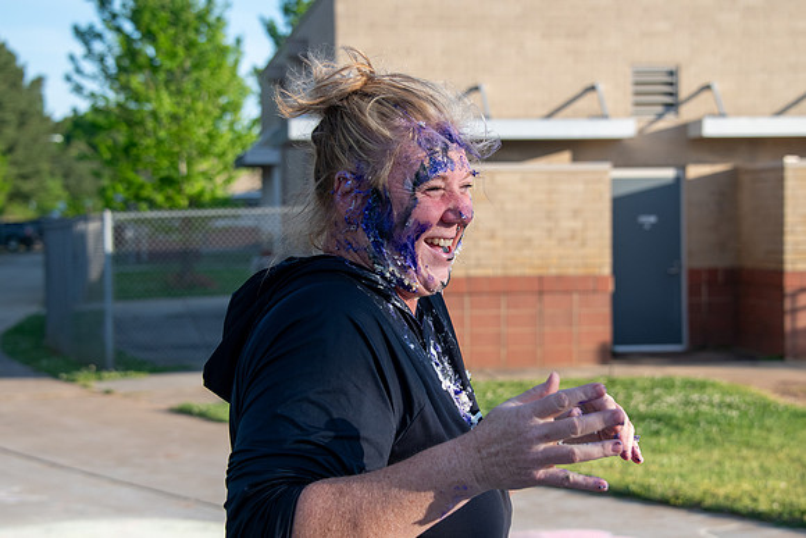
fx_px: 1873
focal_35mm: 84
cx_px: 462
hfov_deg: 24.3
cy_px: 282
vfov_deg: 16.3
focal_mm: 62
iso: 500
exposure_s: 1/640
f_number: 5.6
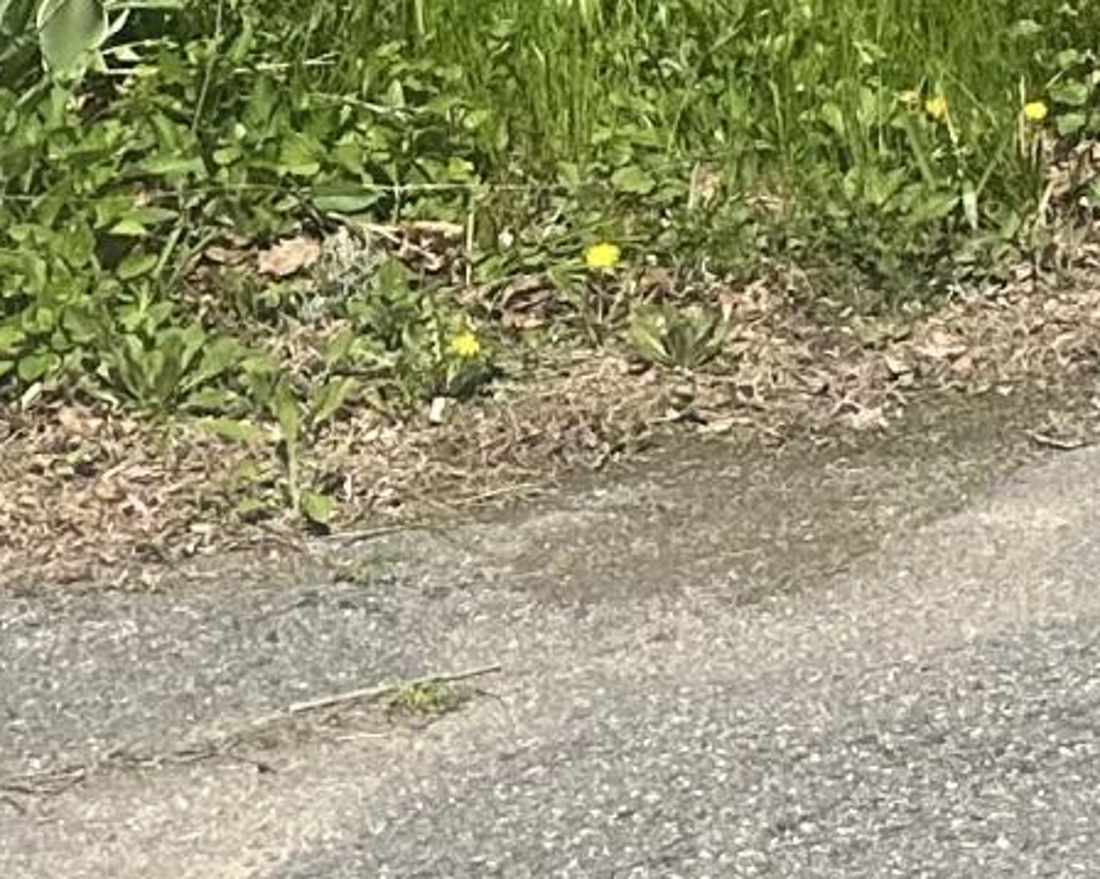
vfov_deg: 8.9
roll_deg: +0.1
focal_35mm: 157
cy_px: -1252
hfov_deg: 9.6
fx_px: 5109
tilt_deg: +2.3
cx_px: 3256
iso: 80
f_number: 1.78
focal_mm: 6.86
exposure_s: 1/4762
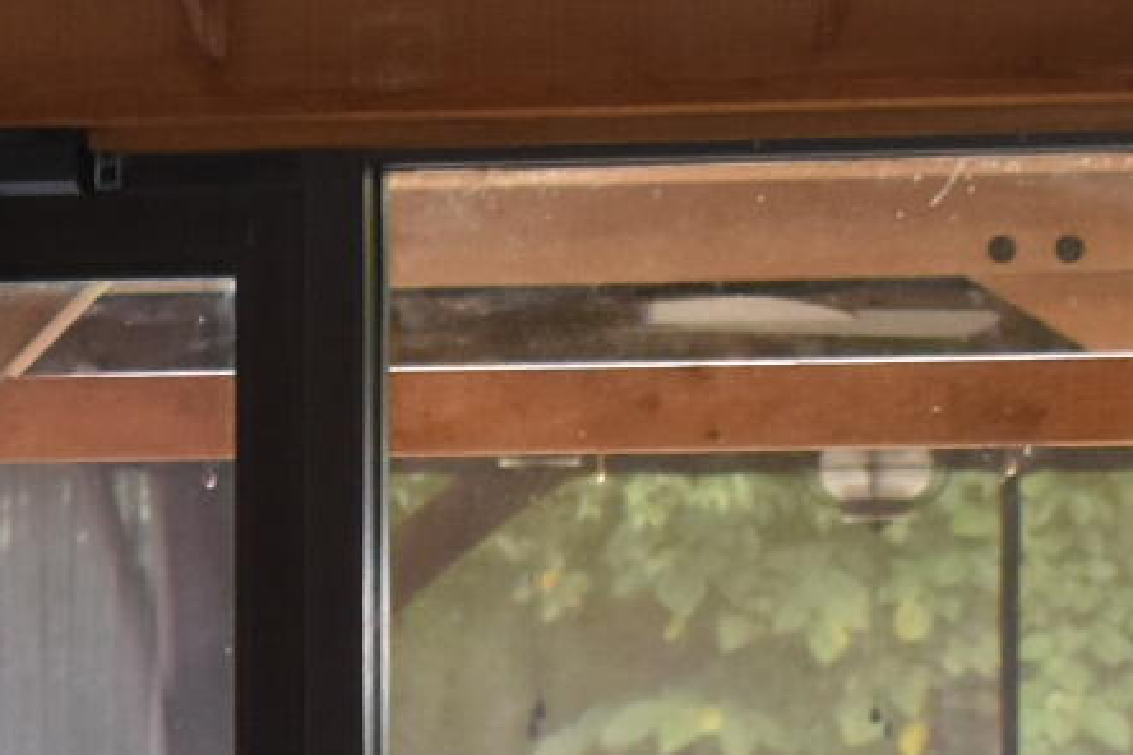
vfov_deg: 4.8
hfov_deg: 7.0
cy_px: 1036
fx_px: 8937
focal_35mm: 284
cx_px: -1056
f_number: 5
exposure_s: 1/100
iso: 800
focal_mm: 28
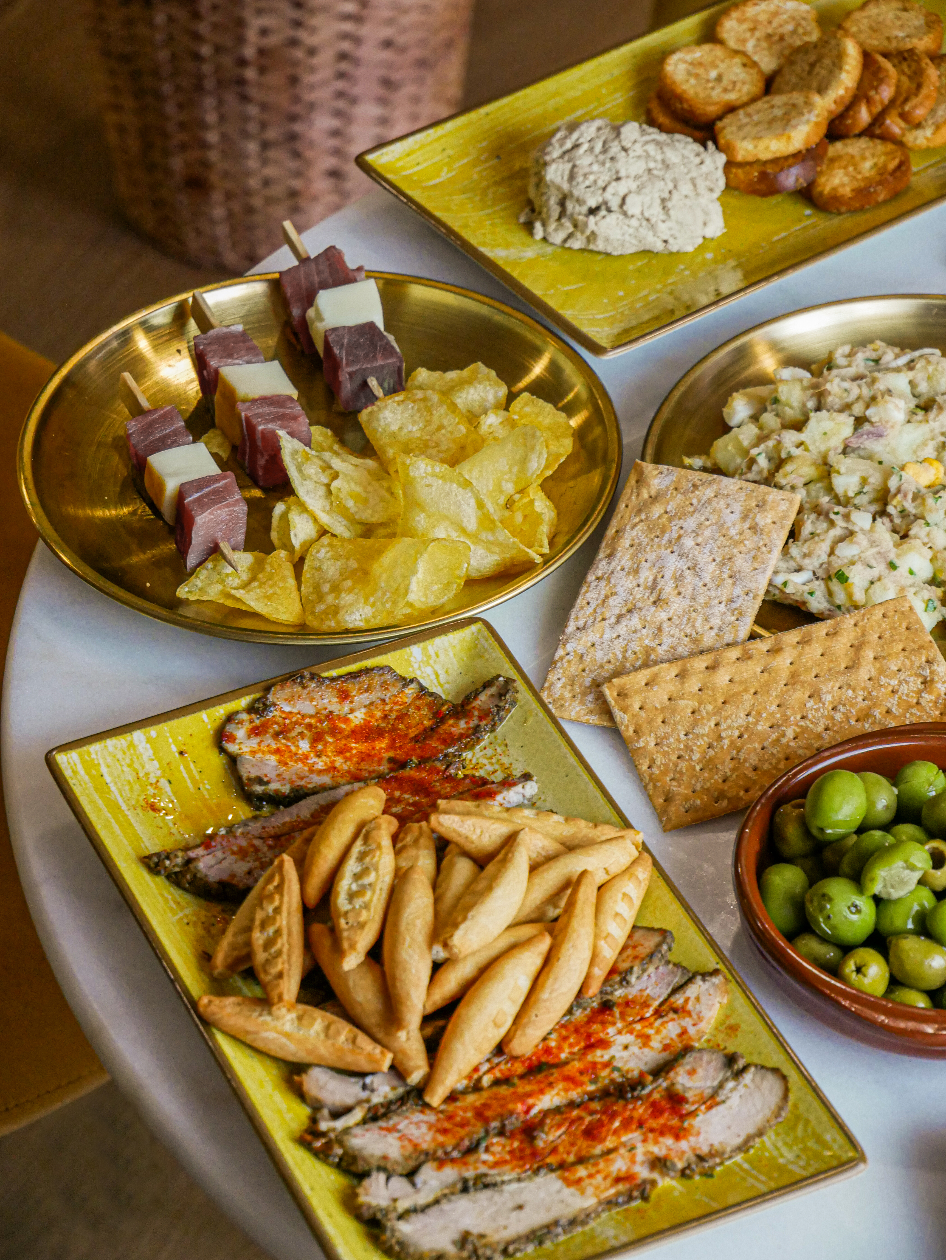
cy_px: 630
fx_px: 4151
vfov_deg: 17.3
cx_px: 473
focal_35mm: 114
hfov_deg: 13.0
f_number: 5.6
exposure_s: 1/125
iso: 1600
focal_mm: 57
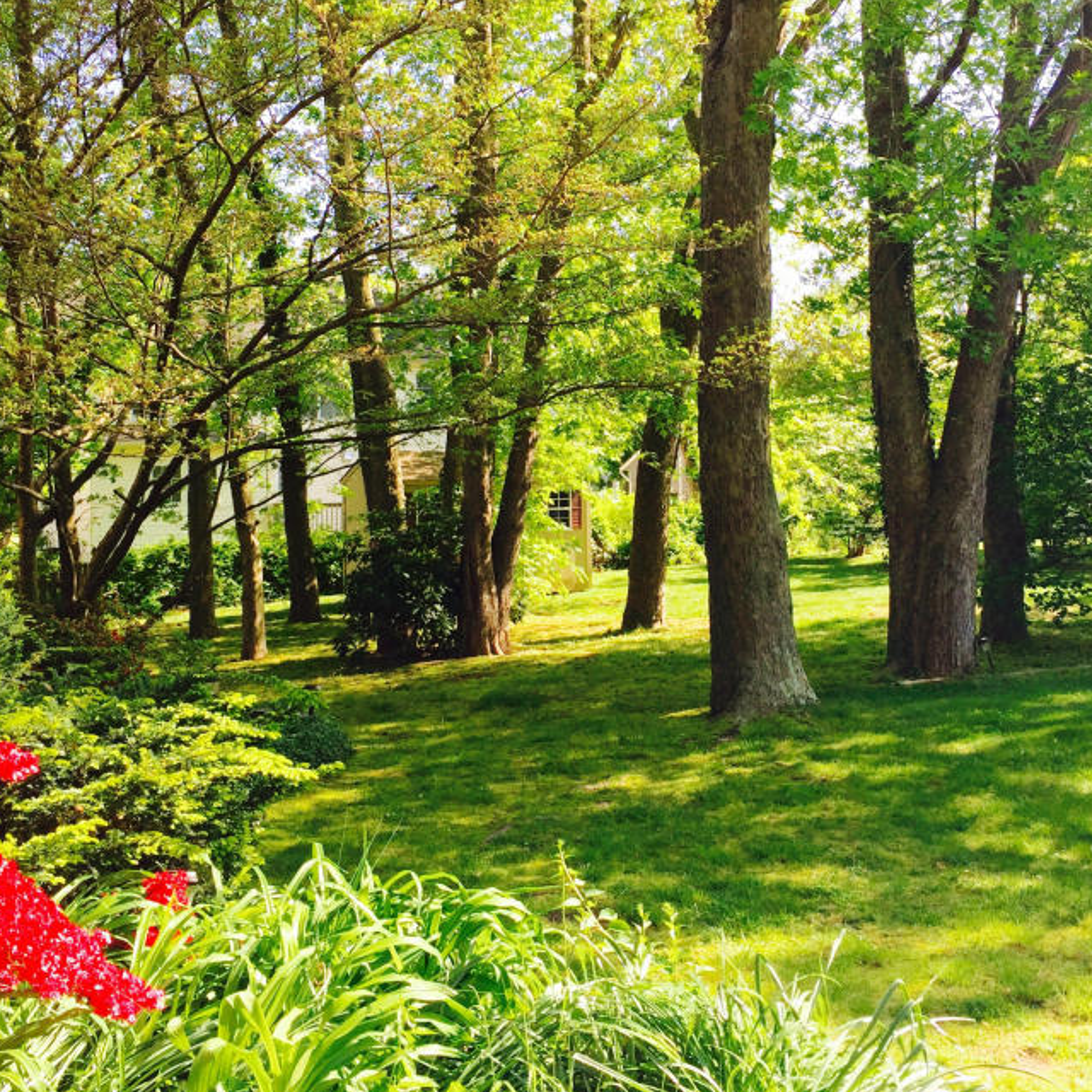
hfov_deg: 40.8
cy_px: 449
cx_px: 616
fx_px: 1463
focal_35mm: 41
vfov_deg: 40.8
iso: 32
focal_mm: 4.15
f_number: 2.2
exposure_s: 1/527
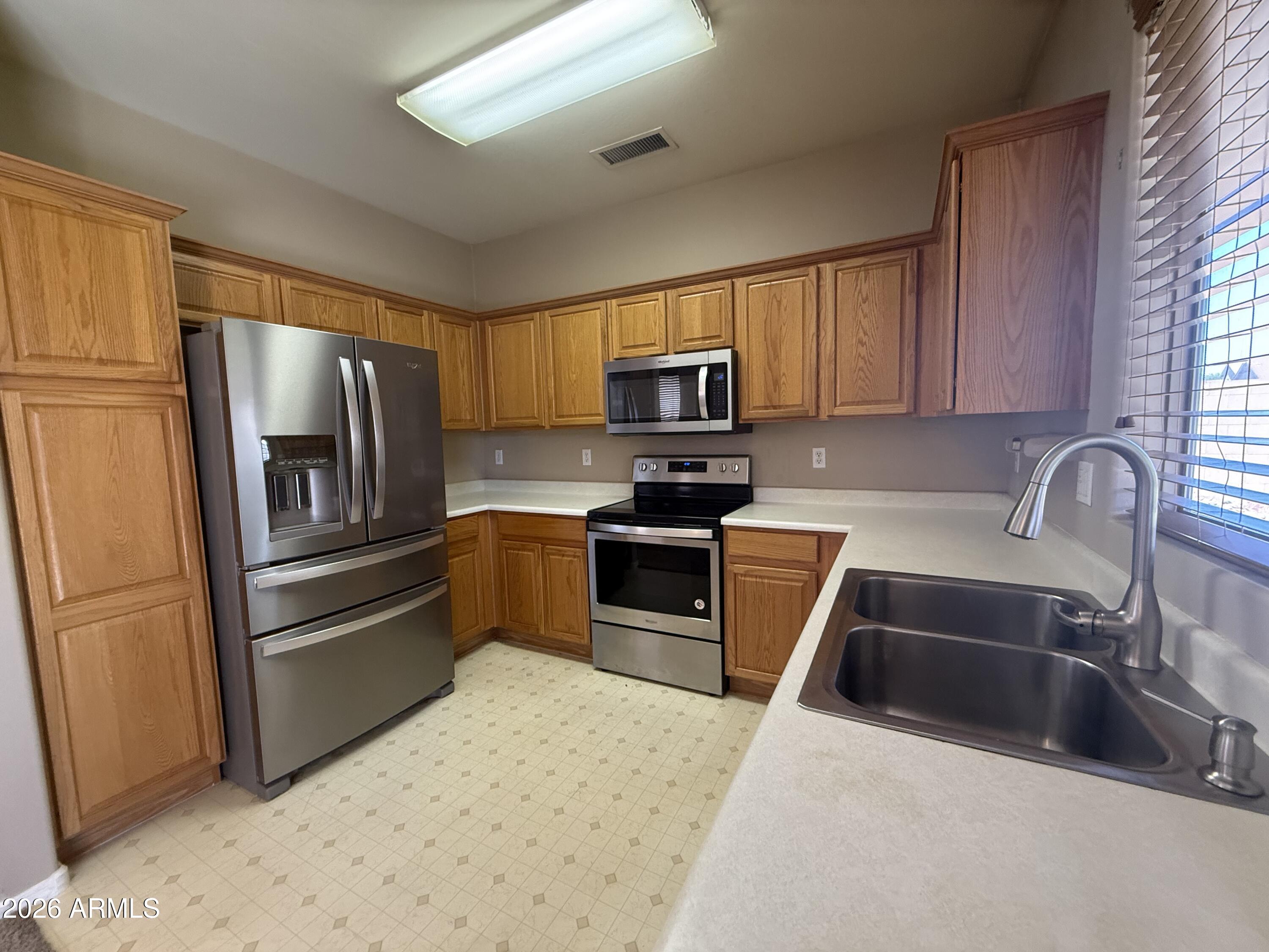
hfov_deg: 102.1
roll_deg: +1.7
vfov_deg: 85.7
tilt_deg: -5.2
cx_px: 634
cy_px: 476
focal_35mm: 14
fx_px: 513
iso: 320
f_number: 2.2
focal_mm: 2.22
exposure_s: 1/60
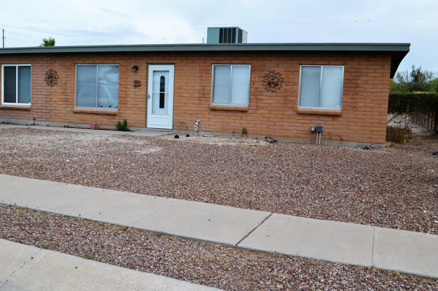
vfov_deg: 39.9
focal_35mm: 33
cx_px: 219
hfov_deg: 57.3
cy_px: 146
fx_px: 401
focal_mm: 22
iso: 100
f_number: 7.1
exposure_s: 1/200
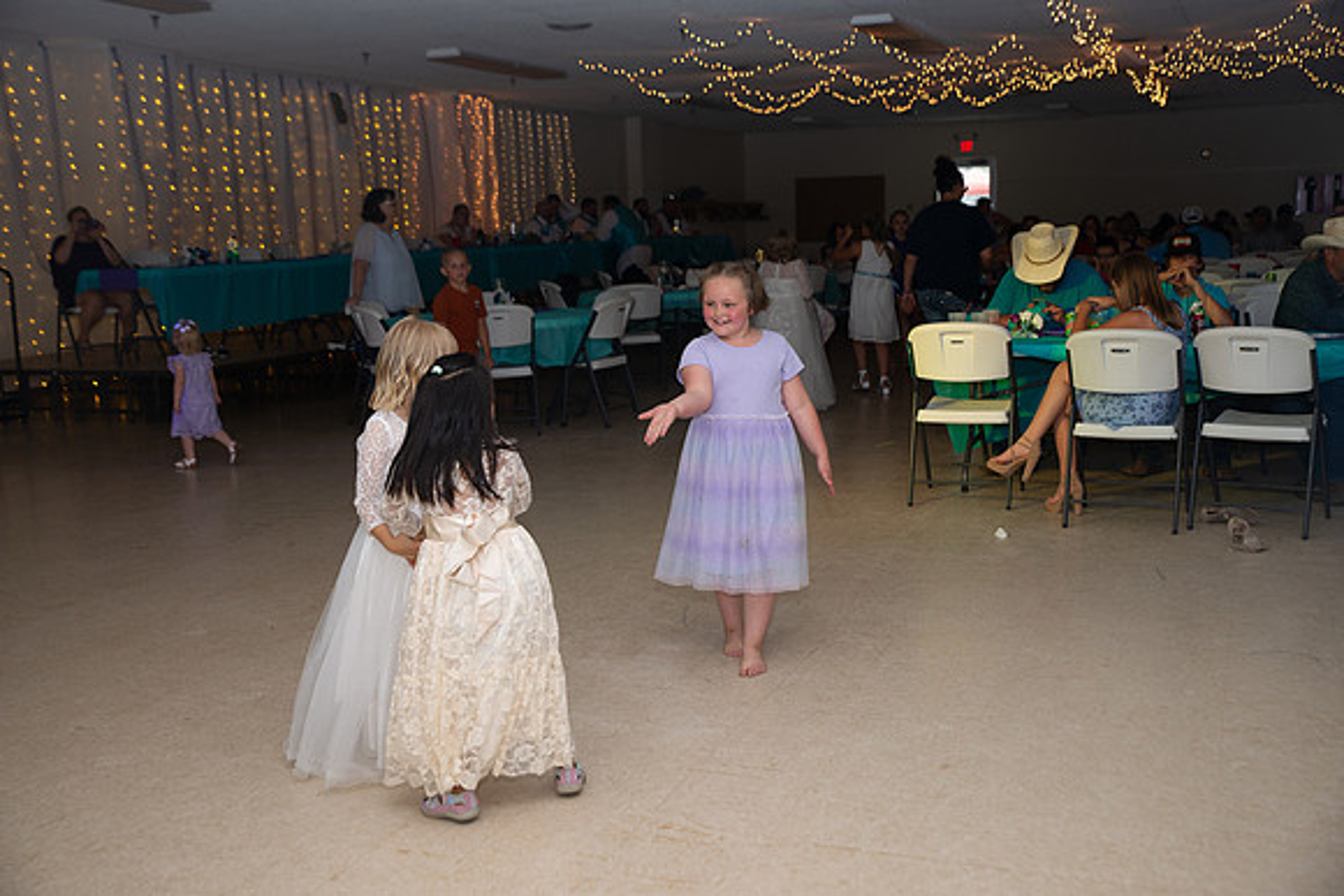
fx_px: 1494
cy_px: 448
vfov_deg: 33.4
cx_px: 672
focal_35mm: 40
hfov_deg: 48.4
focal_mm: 40
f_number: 3.5
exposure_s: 1/125
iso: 800
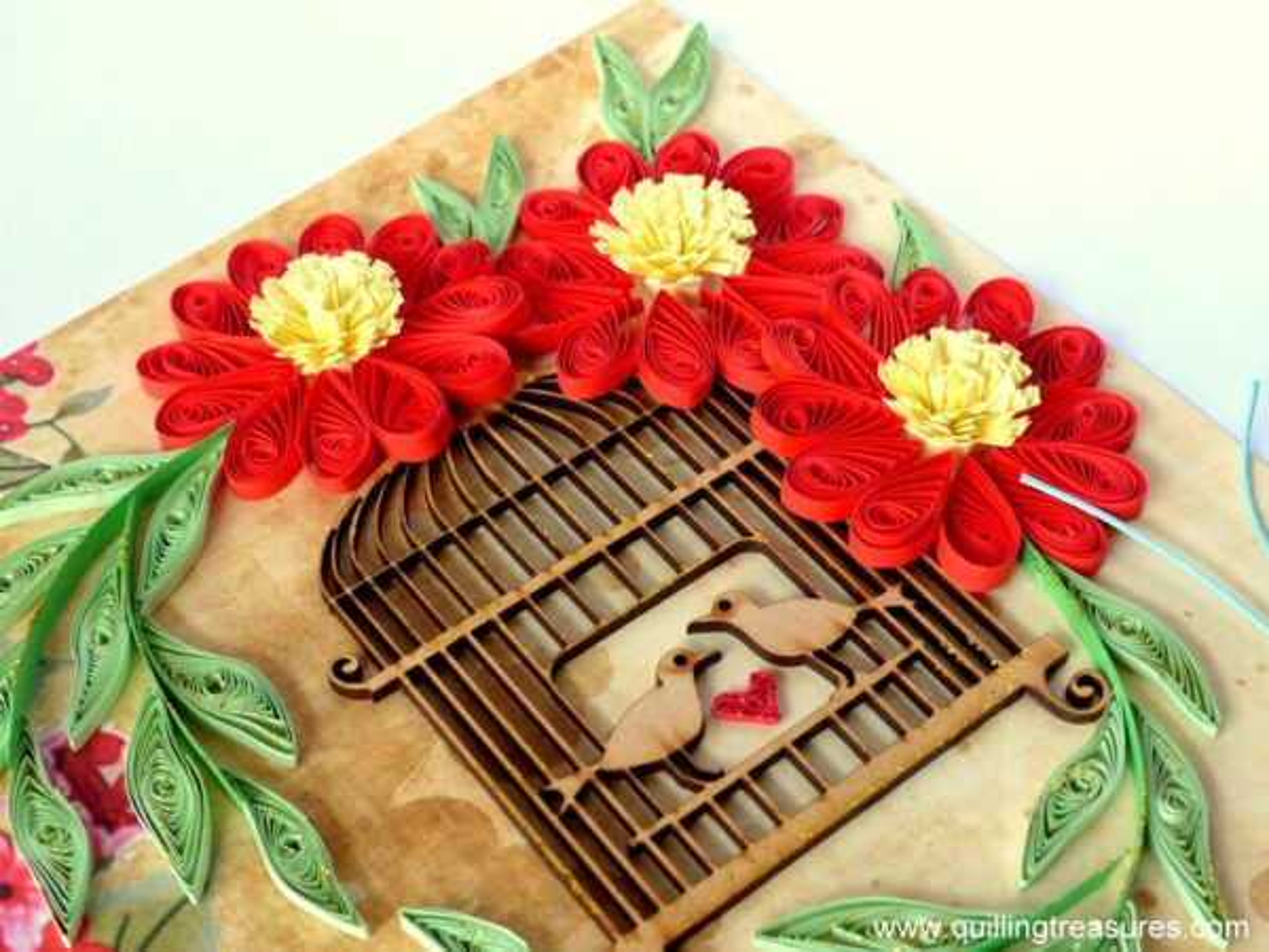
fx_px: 1833
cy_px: 476
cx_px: 634
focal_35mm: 50
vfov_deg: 29.1
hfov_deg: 38.2
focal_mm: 9.1
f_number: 2.8
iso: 100
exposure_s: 1/125
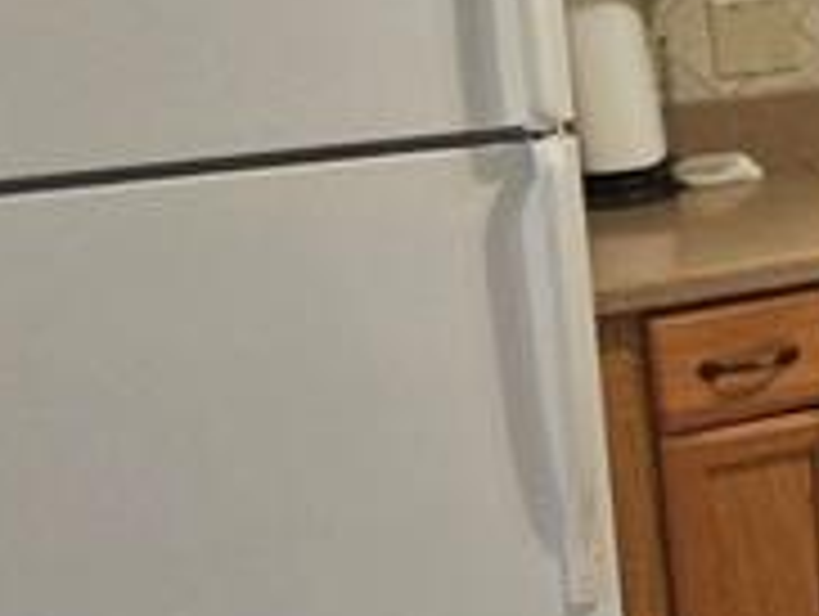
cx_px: 1314
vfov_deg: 20.0
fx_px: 1729
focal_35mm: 73
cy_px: 108
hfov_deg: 21.3
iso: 400
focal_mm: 2.2
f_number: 2.2
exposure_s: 1/60.2
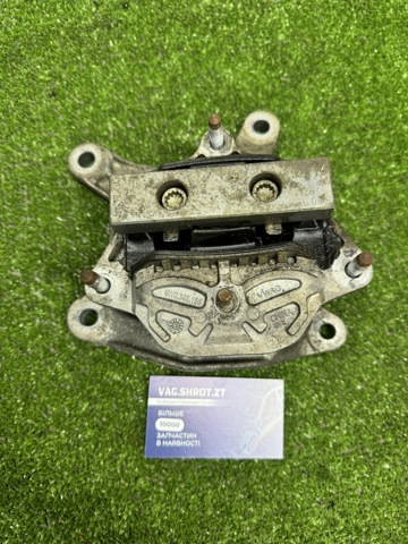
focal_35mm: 24
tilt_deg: -76.8
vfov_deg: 71.6
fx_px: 377
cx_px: 204
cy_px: 272
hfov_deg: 56.8
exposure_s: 1/100
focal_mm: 6.76
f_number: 1.78
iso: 100
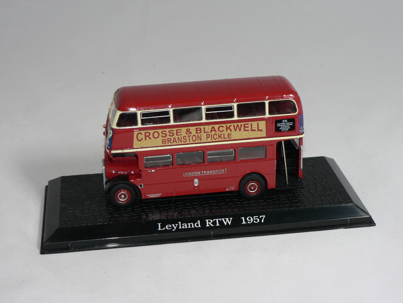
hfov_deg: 28.6
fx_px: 792
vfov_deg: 21.6
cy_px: 152
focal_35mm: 68
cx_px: 202
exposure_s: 1/60
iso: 80
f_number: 3.2
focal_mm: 11.4
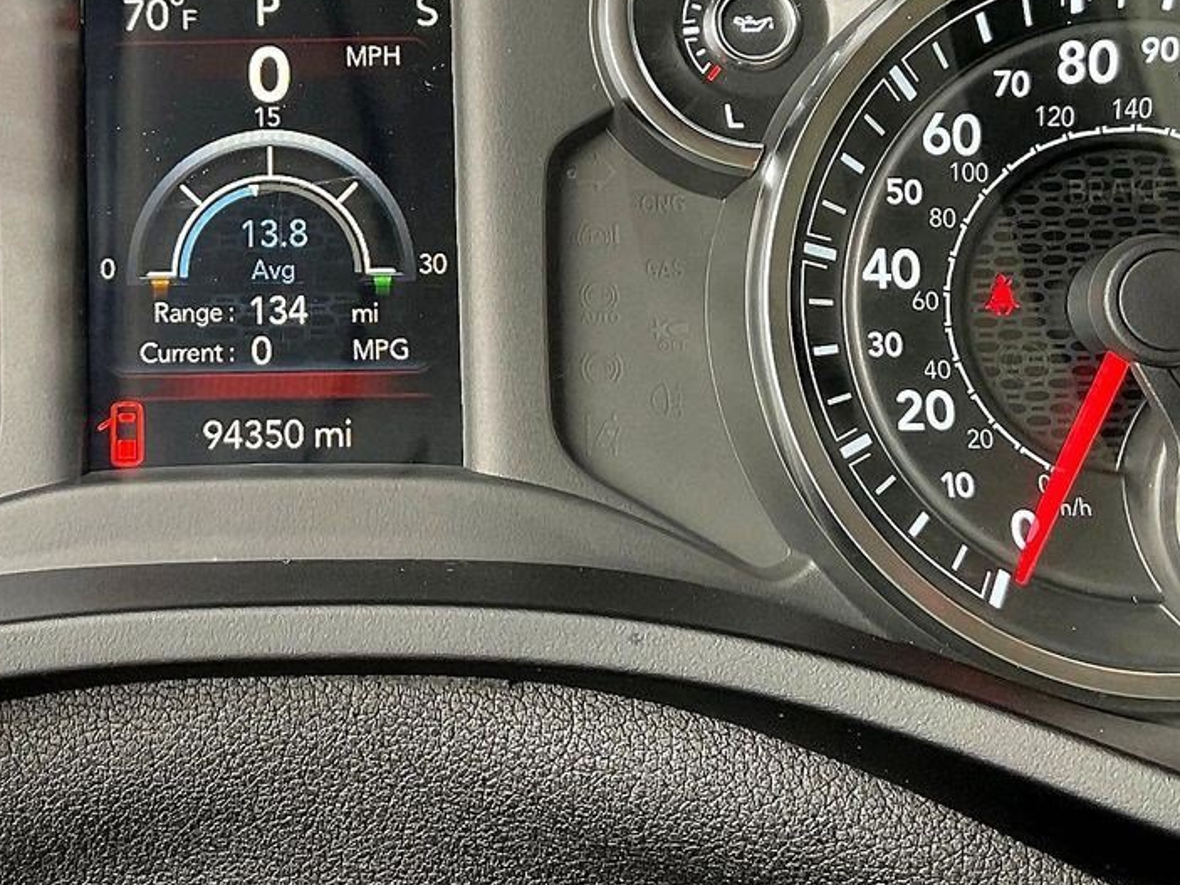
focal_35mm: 66
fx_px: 2249
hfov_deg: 28.9
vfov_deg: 22.1
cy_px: 285
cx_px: 270
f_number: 1.8
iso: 40
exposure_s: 1/60
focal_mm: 3
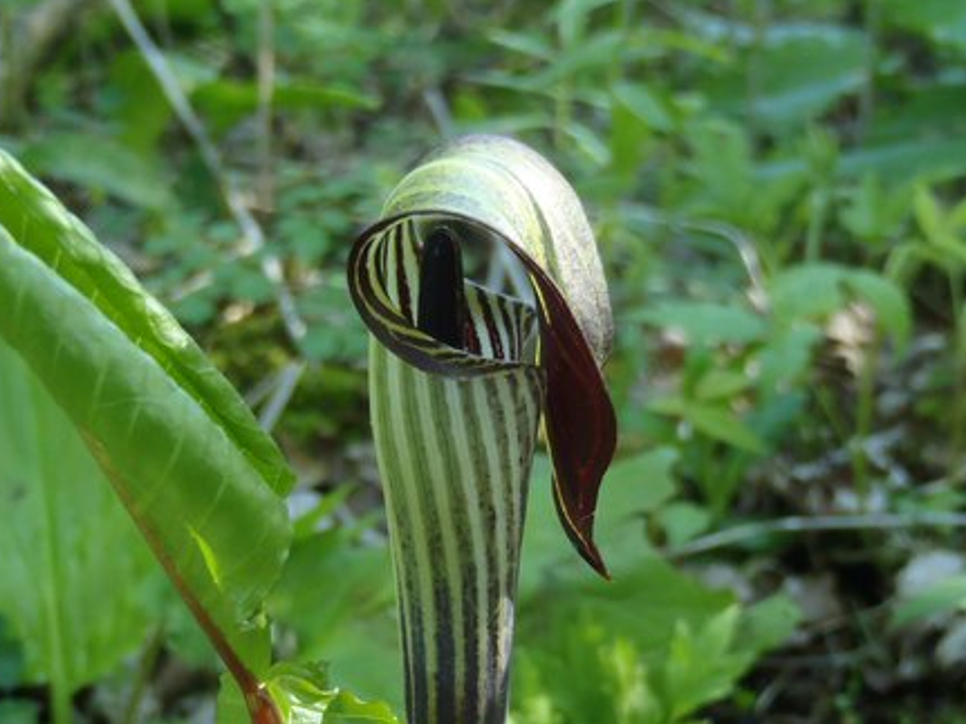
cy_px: 493
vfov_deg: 26.4
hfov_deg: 34.9
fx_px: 1534
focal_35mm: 55
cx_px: 468
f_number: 4.7
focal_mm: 6.64
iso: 200
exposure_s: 1/25
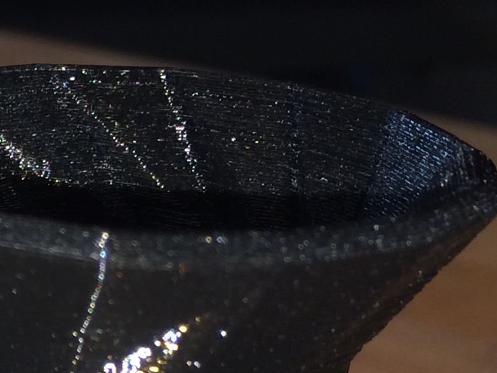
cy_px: 735
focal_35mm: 125
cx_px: -182
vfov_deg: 10.9
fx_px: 1796
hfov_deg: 14.9
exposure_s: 1/62
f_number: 2.2
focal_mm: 4.12
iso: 32
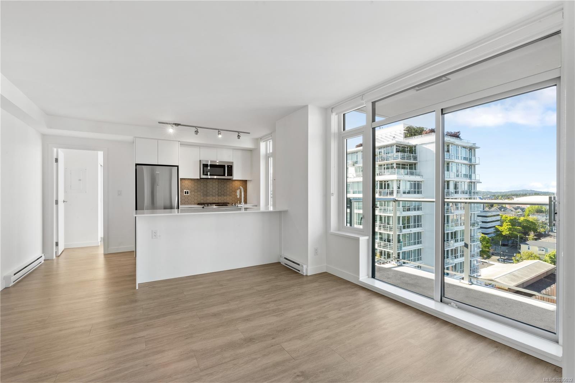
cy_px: 192
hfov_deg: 96.7
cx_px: 288
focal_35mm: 16
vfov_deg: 73.7
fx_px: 255
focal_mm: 16
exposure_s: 1/8
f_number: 11
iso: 400
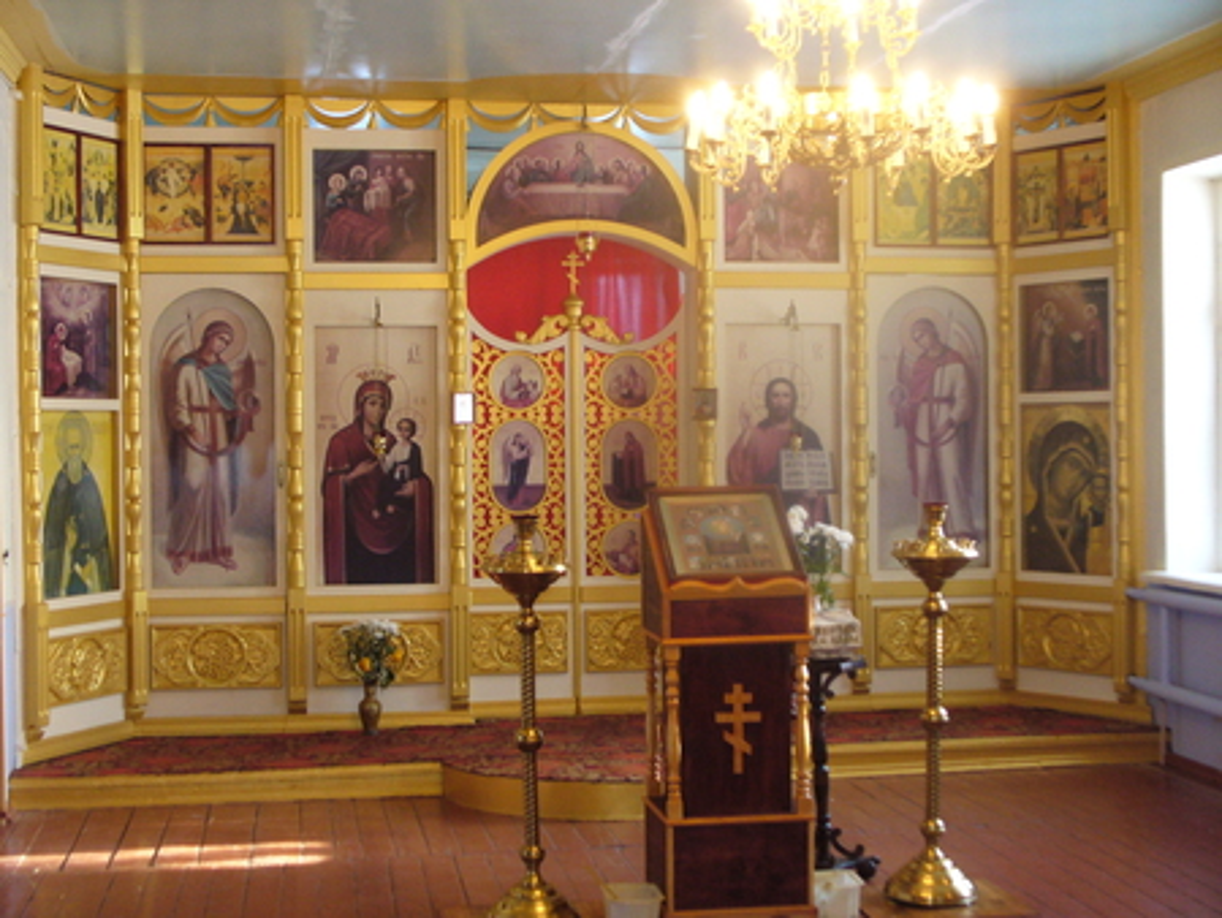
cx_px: 611
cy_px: 459
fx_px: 1907
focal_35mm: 54
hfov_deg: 35.5
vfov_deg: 27.1
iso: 200
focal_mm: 8.9
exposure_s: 1/30
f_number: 3.1
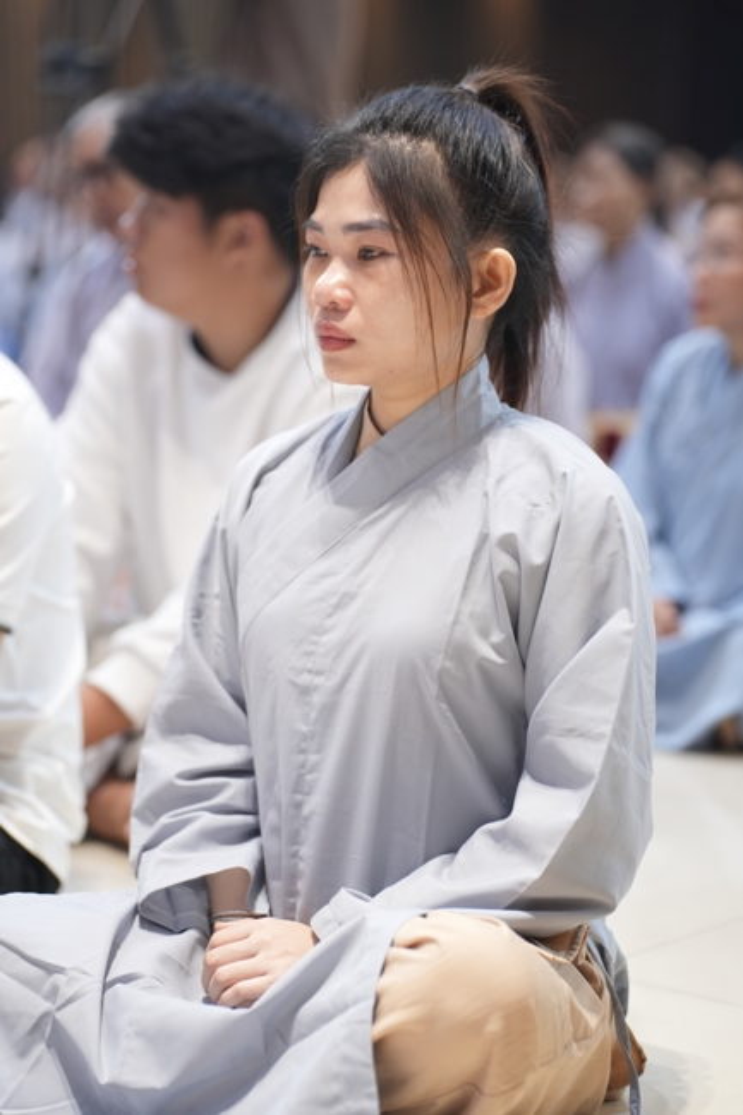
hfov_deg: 13.5
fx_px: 3128
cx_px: 372
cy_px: 558
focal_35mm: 101
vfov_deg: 20.2
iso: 1250
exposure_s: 1/100
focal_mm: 101
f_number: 2.8
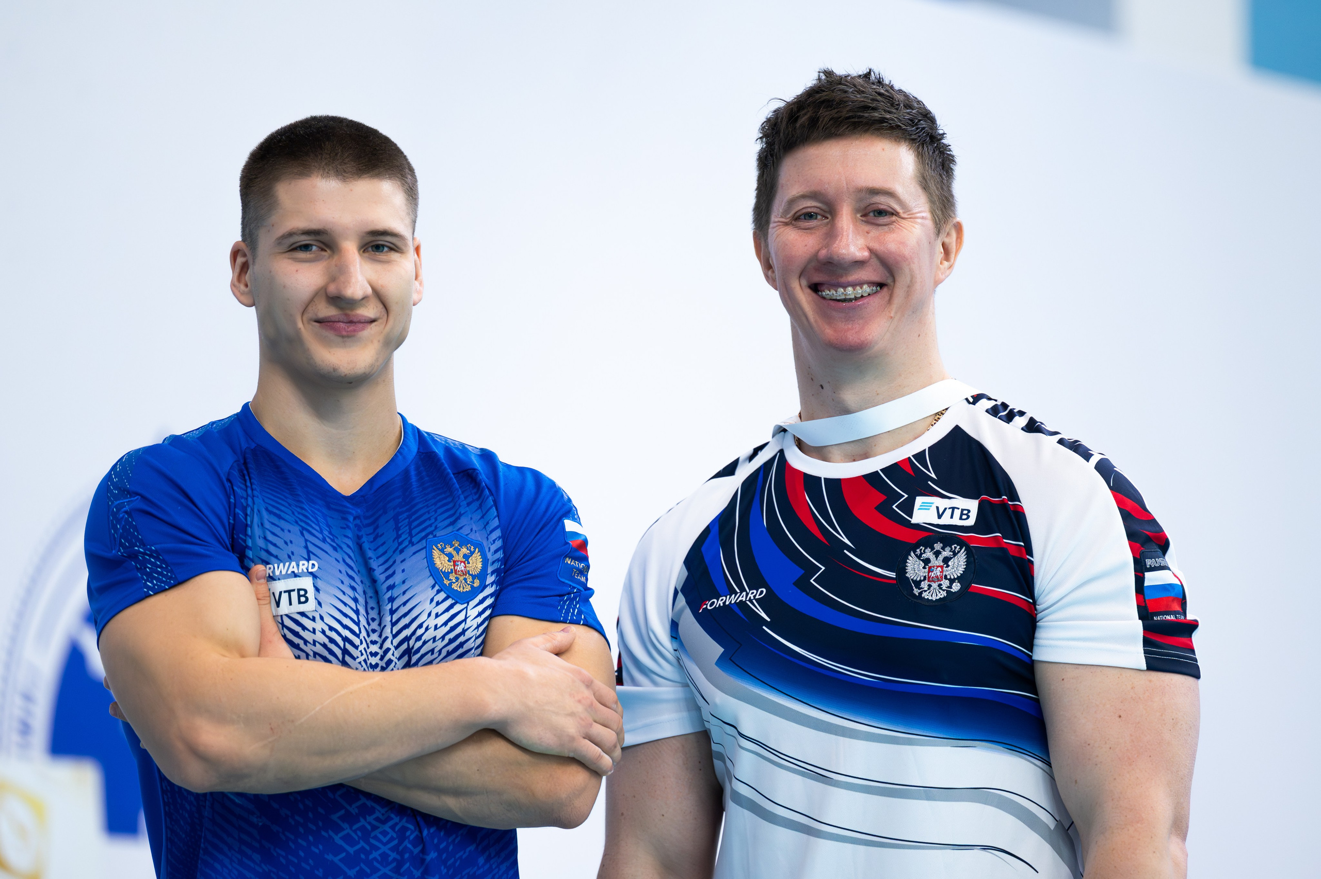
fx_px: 9547
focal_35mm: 260
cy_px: 459
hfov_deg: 7.9
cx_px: 636
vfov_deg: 5.3
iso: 2000
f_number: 2.8
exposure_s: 1/1250
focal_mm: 200
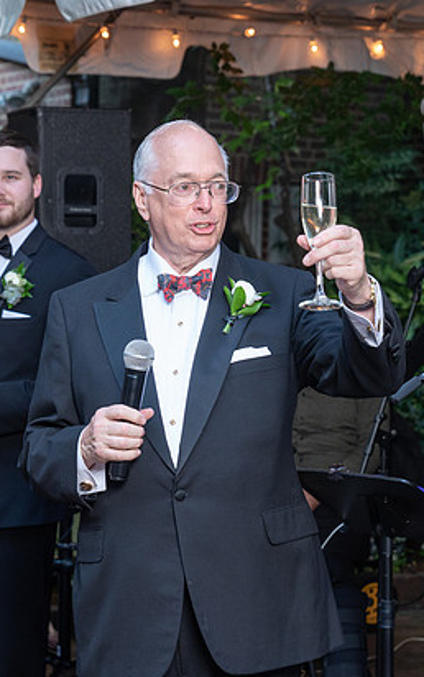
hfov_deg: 13.0
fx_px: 1865
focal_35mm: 101
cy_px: 362
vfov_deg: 20.6
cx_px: 248
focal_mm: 55
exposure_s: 1/250
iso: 800
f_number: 4
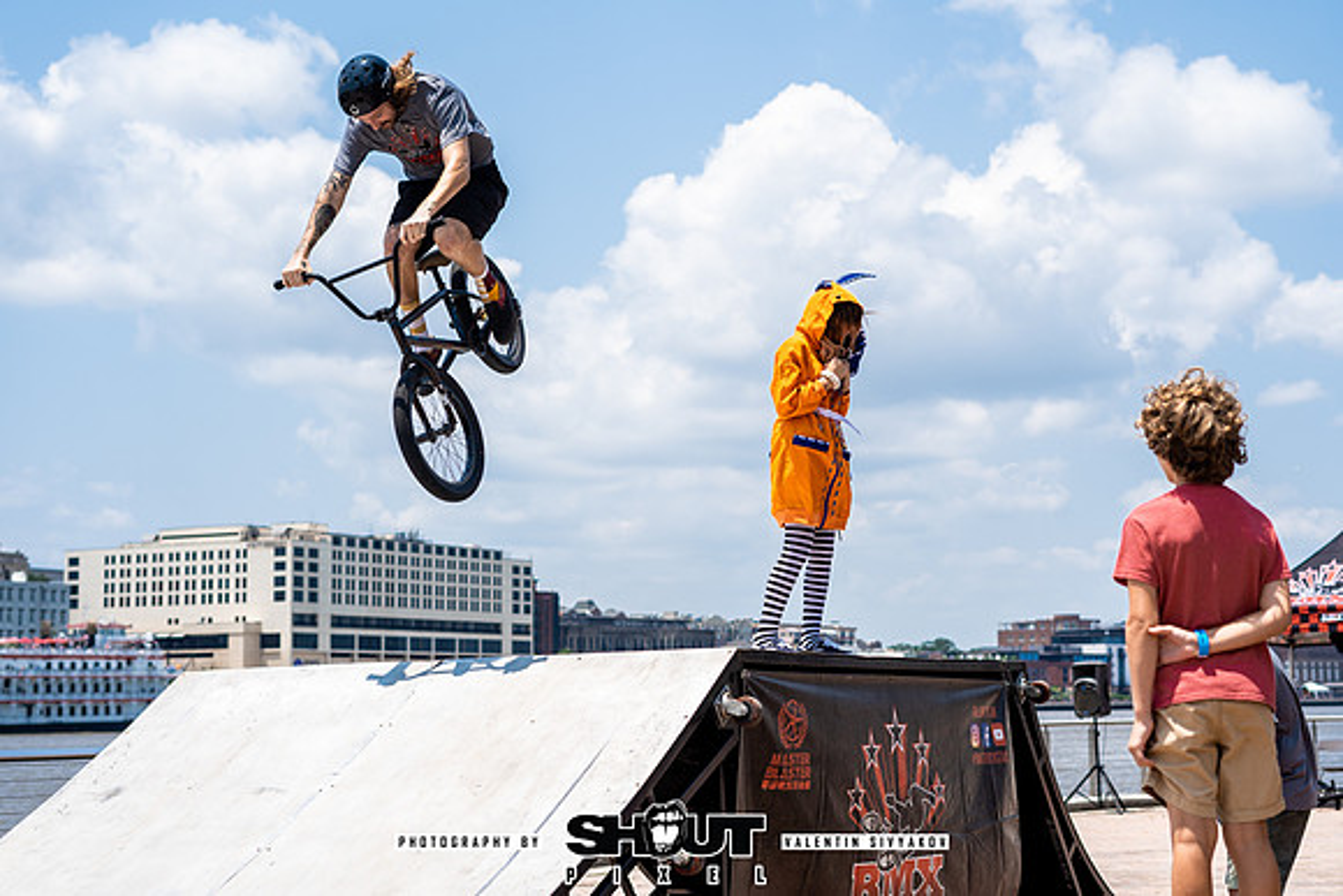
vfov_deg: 23.4
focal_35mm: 58
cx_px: 760
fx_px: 2166
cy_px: 445
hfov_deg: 34.4
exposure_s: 1/1600
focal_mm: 50
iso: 125
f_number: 3.5
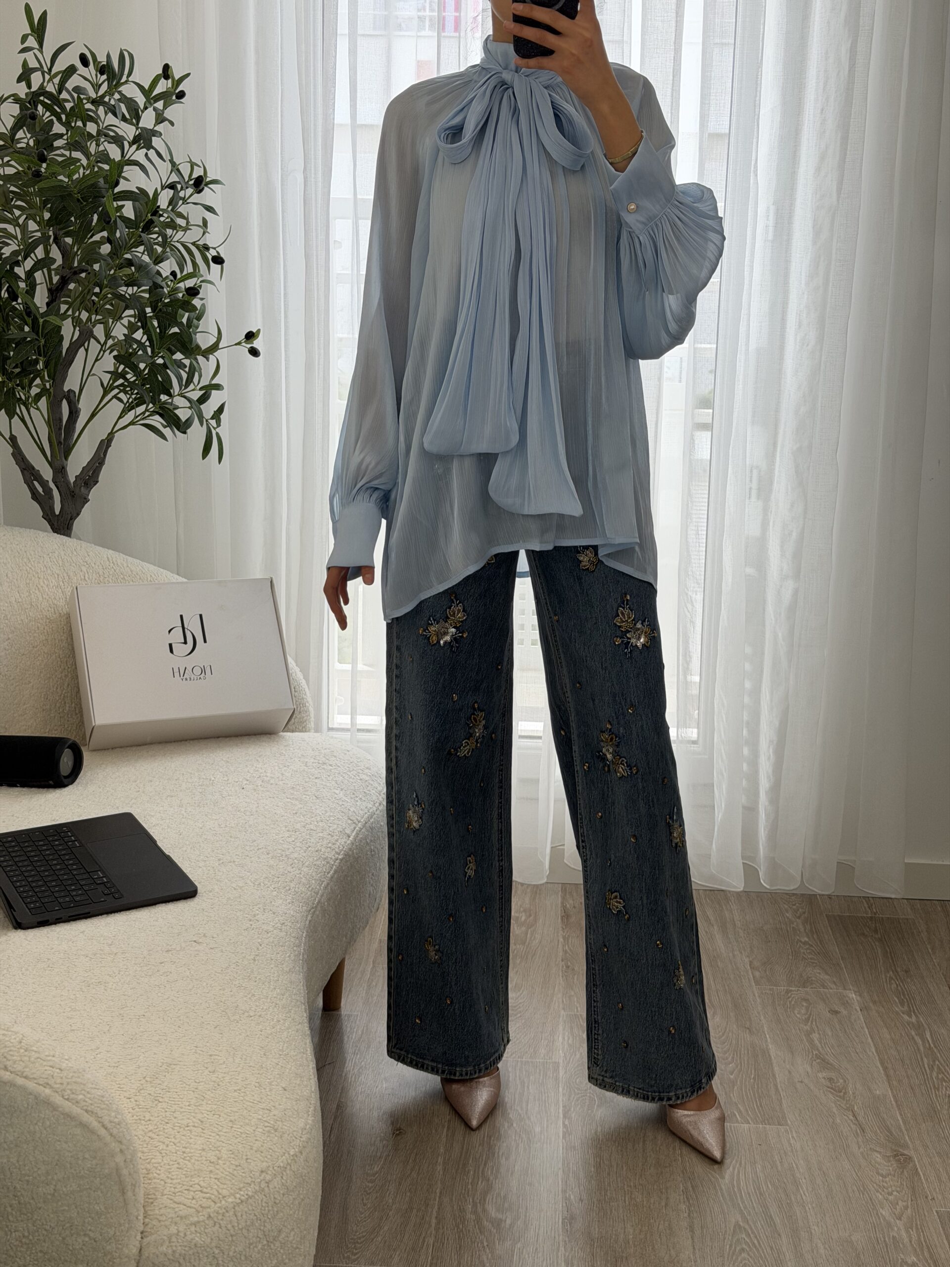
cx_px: 475
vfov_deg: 39.7
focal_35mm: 48
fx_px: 1756
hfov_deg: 30.3
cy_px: 634
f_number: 1.78
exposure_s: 1/356
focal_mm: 6.76
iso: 64
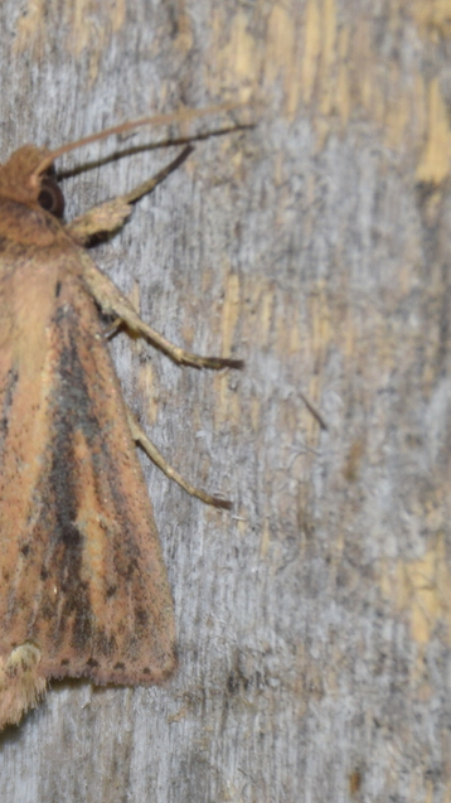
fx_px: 7063
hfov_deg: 3.7
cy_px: 401
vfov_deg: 6.5
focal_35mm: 332
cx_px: -16
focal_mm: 140
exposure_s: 1/60
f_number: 7.1
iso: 320
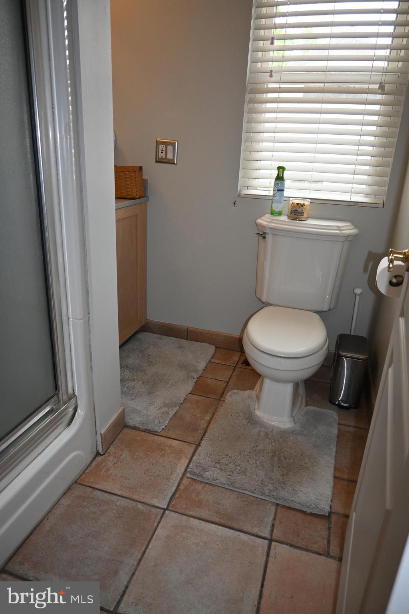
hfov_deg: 53.1
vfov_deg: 73.7
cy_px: 307
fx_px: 409
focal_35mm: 24
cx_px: 204
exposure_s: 1/100
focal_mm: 16
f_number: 3.5
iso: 400
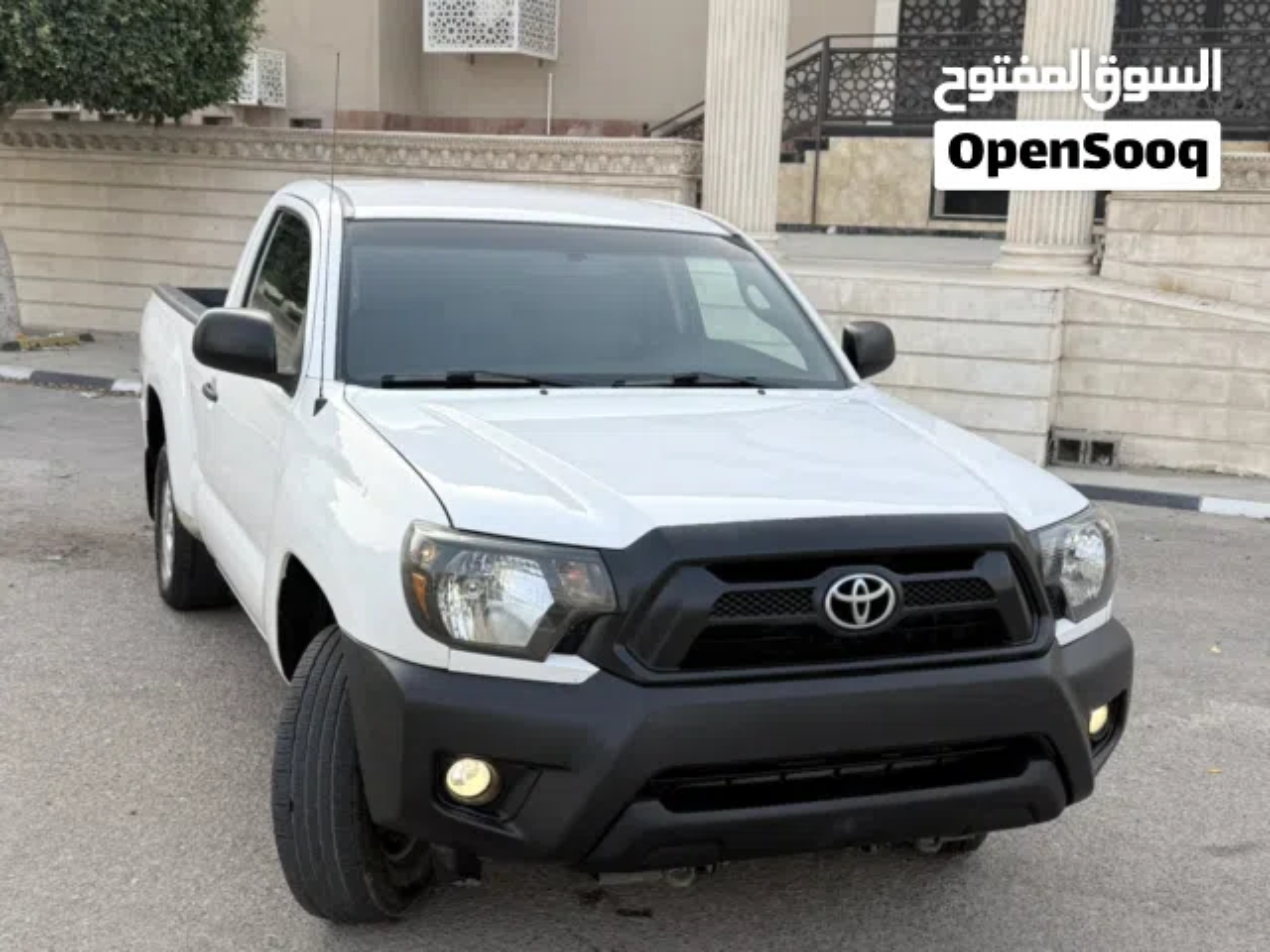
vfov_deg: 56.8
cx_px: 635
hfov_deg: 71.6
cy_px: 476
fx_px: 881
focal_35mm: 24
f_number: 1.78
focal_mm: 6.76
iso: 80
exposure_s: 1/1464
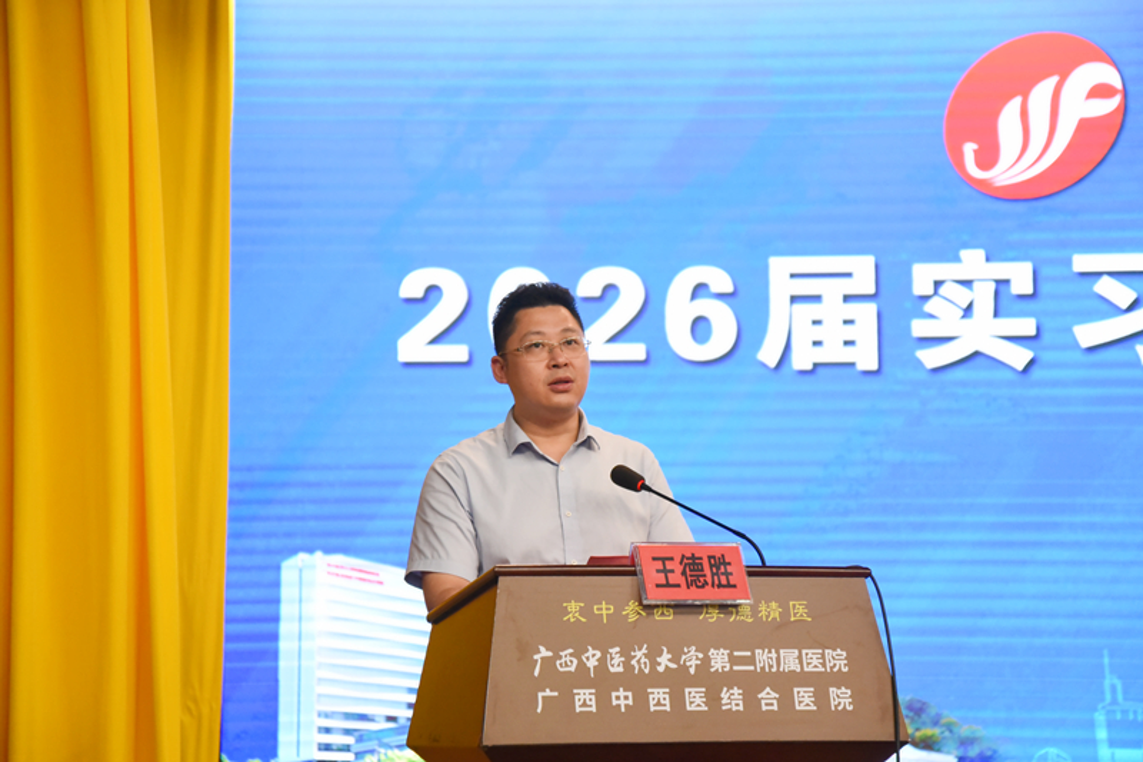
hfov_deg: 25.4
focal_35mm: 80
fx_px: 2539
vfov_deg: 17.1
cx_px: 572
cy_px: 381
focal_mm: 80
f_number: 4.5
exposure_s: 1/400
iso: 6400
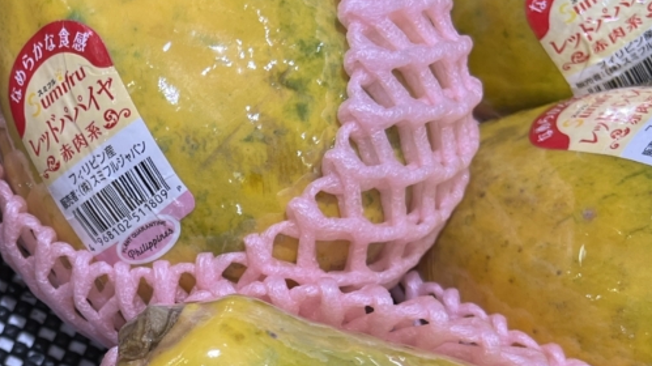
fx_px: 1261
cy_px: 412
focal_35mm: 73
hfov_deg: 27.7
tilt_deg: -64.4
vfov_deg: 16.0
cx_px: 36
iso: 32
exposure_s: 1/100
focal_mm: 5.7
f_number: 1.5
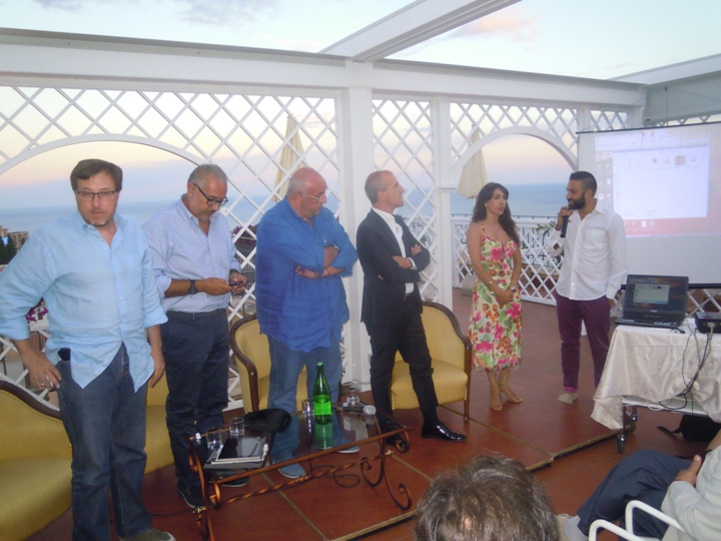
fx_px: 583
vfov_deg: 49.7
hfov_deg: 63.4
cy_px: 270
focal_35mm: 28
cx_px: 360
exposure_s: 1/320
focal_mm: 5
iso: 400
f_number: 2.7
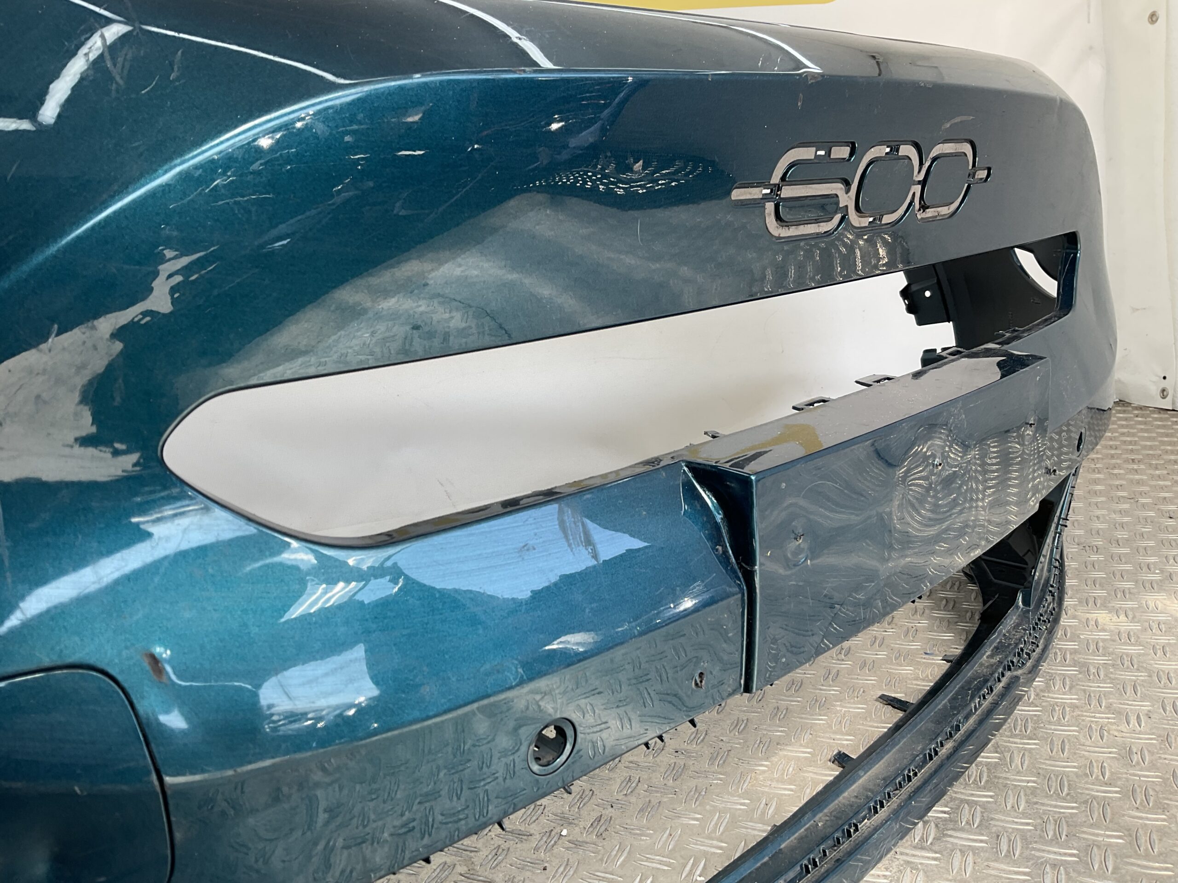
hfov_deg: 61.7
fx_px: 987
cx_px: 589
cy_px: 442
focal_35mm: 29
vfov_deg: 48.2
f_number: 1.8
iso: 16
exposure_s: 1/125
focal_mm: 3
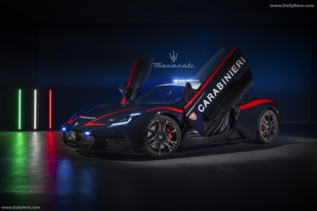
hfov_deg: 48.5
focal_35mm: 40
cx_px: 158
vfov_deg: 33.4
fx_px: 352
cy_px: 106
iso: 64
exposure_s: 1.3
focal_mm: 40
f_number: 16
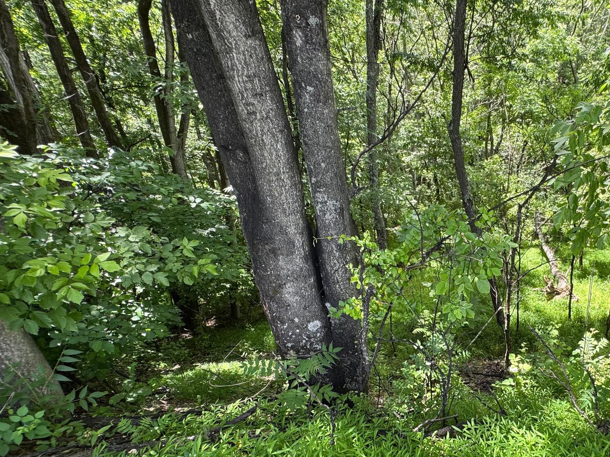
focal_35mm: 22
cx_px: 465
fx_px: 388
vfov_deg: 59.8
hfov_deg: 70.7
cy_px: 300
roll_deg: +1.1
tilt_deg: -29.3
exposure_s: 1/111
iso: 40
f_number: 2.2
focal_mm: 2.22
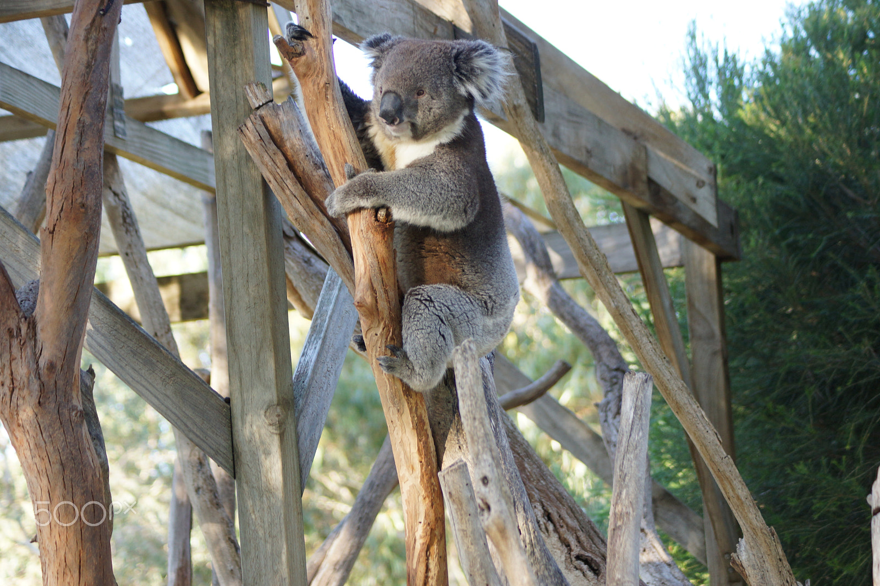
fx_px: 3116
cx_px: 440
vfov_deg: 10.7
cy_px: 293
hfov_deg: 16.1
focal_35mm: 128
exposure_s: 1/160
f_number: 4.5
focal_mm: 85
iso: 400
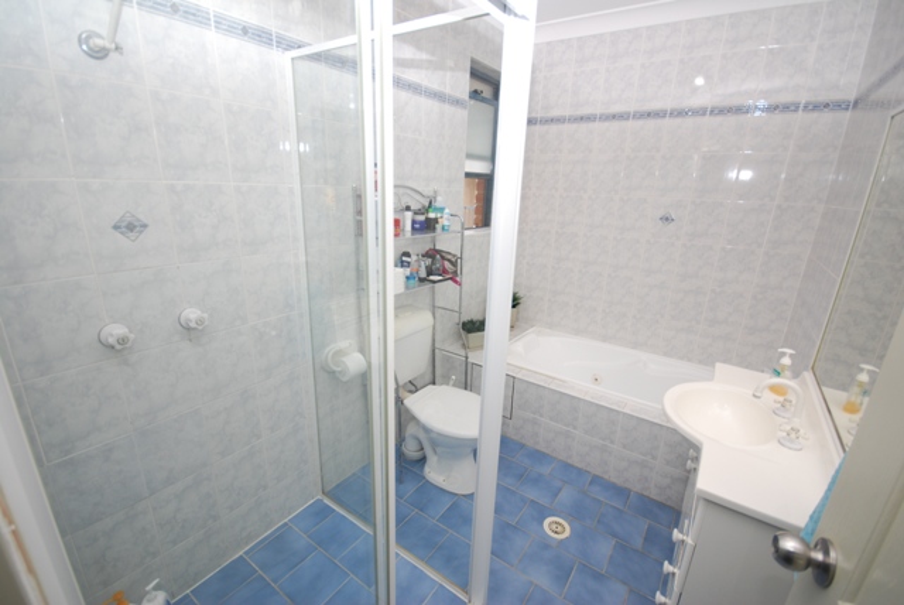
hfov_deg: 100.3
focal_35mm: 15
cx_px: 452
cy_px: 302
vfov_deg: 77.4
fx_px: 377
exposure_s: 1/60
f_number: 4
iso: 200
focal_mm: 10
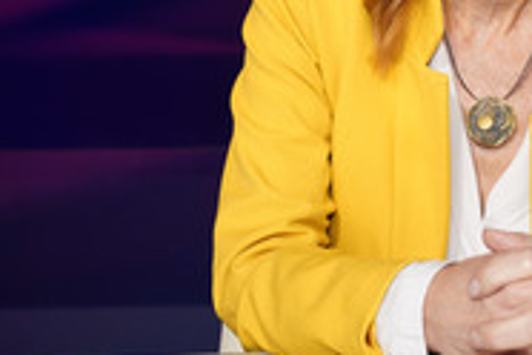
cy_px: 17
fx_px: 1256
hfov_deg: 22.9
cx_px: 539
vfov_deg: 15.8
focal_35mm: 85
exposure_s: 1/160
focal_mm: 35
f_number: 5
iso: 1600
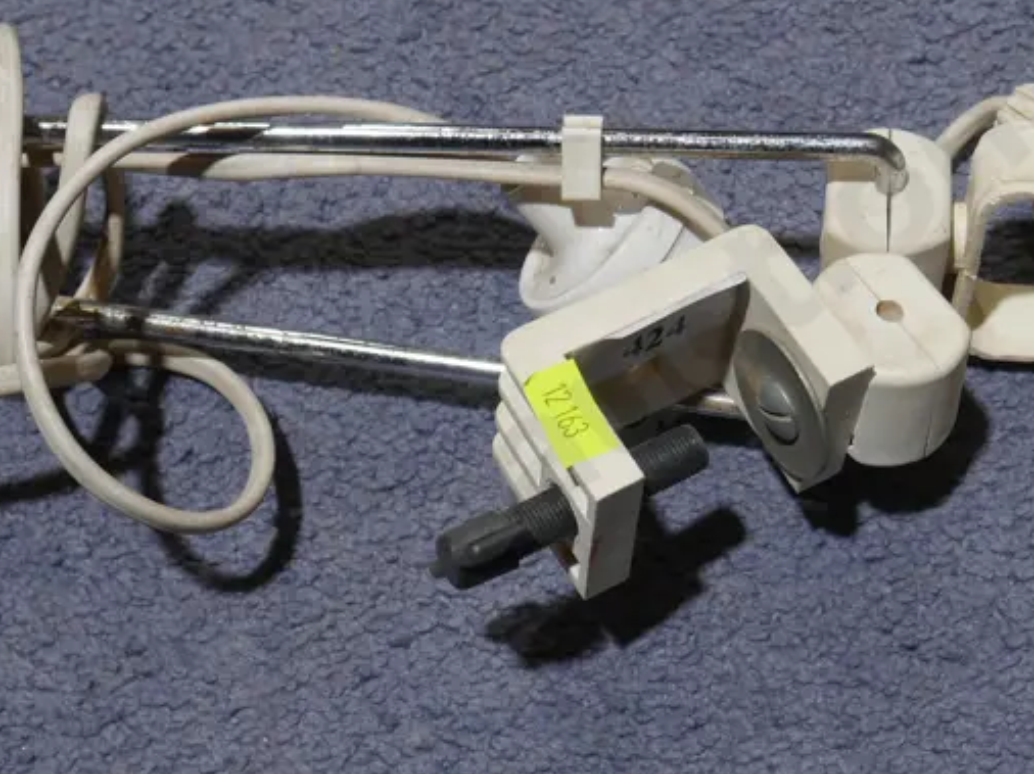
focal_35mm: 85
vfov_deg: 17.4
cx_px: 640
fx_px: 2538
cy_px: 388
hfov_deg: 23.0
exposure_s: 1/60
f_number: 4.6
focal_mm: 21
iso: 320
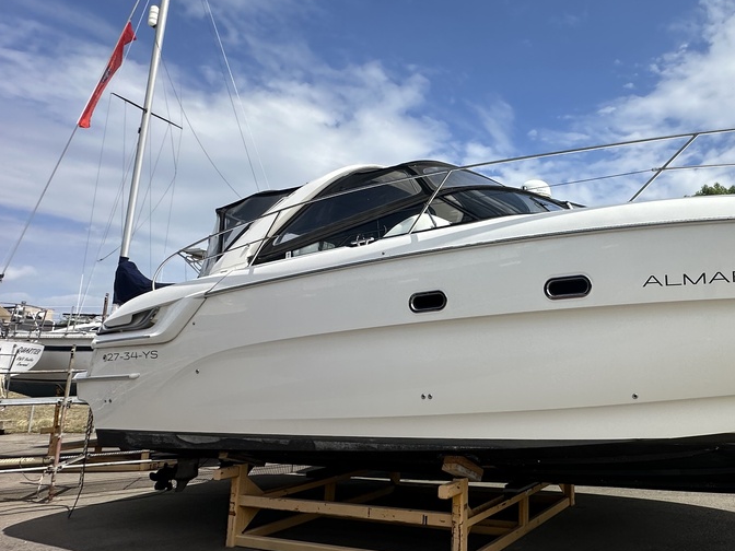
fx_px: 531
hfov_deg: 62.6
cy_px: 277
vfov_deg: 54.9
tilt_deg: +9.3
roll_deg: +0.5
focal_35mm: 25
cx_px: 604
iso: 50
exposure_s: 1/3125
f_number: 2.2
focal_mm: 2.22
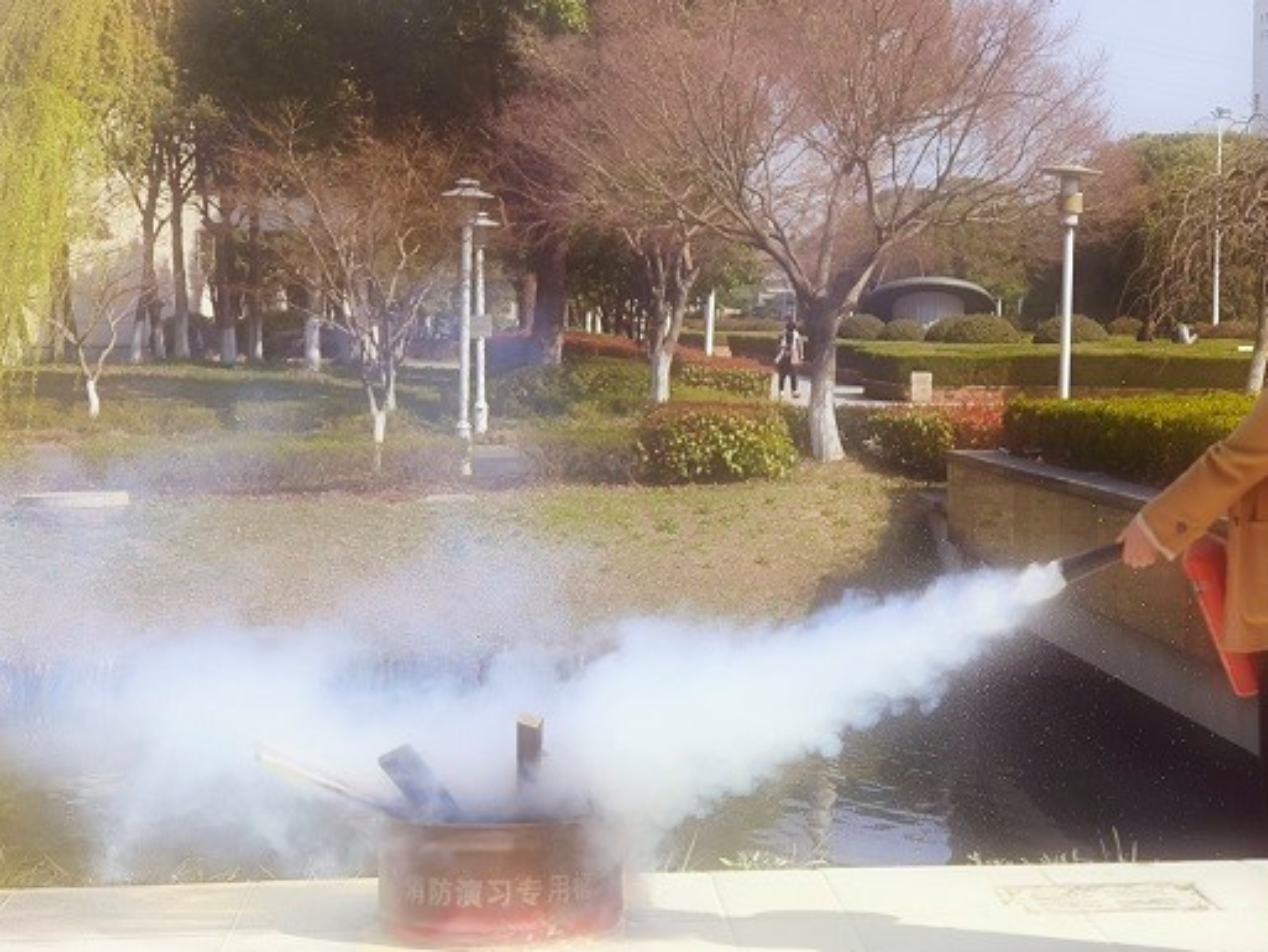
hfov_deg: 24.9
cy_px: 502
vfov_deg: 18.9
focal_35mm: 78
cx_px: 850
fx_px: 2858
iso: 50
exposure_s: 1/2469
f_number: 2
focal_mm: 6.7
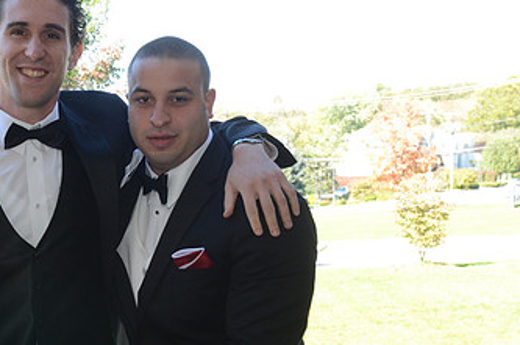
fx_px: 1166
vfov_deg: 16.8
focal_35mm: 81
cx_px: 111
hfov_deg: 24.8
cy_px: 214
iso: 800
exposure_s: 1/160
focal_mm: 31
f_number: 9
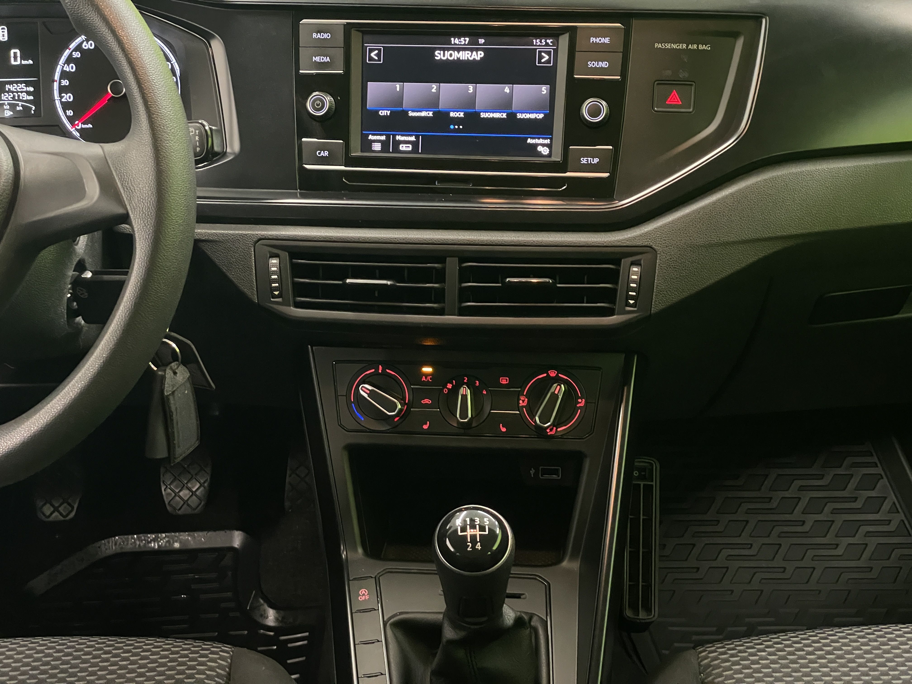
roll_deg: +1.2
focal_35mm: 52
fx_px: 1370
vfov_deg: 28.0
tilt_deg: -24.5
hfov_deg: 36.8
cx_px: 456
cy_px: 342
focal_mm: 6
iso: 640
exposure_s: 1/33
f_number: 2
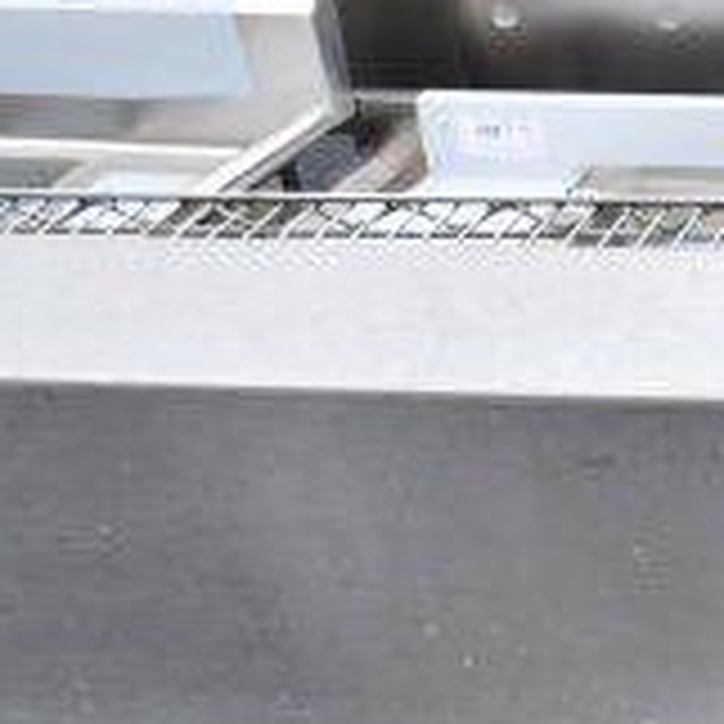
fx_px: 2508
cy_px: 178
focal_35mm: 106
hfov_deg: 14.2
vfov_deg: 16.3
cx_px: 1358
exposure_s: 1/200
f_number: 7.1
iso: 200
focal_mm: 22
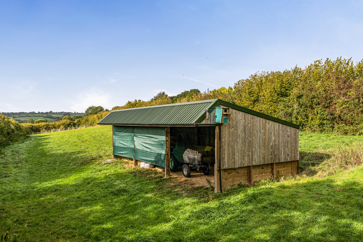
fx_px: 252
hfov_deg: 71.5
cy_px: 121
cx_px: 182
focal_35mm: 25
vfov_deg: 51.3
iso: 400
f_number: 8
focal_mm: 17
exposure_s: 1/1250
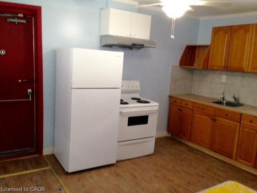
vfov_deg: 42.9
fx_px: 245
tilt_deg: -9.2
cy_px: 96
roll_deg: -3.4
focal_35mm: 33
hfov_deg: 55.4
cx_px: 128
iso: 400
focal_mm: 4.12
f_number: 2.4
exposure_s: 1/20
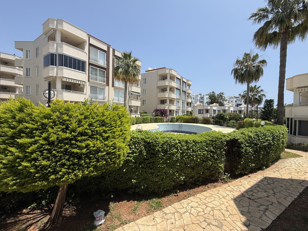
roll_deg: -0.6
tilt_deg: -0.7
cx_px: 162
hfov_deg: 98.1
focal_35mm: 15
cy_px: 115
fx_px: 133
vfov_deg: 81.8
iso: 50
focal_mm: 2.22
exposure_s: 1/1961
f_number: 2.2
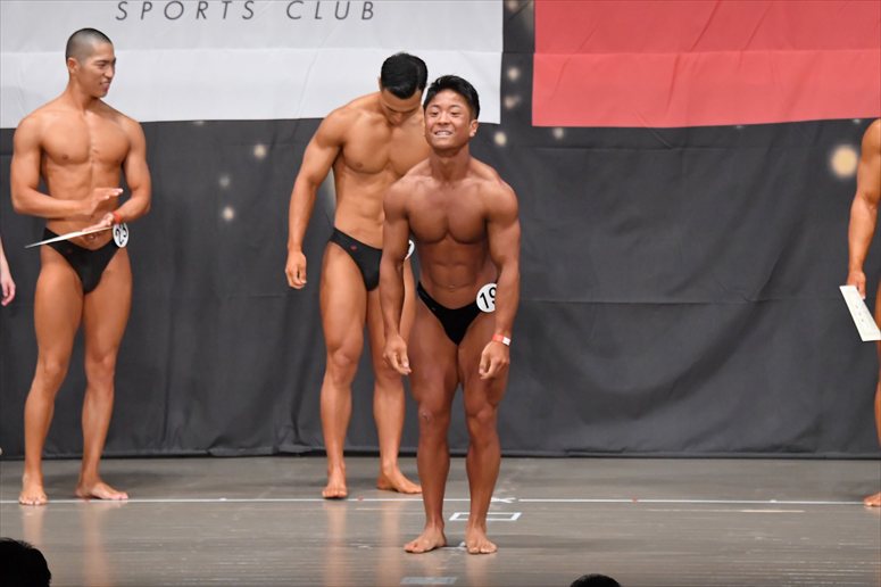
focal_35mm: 202
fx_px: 4941
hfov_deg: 10.2
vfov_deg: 6.8
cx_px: 440
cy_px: 294
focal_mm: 135
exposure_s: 1/400
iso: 6400
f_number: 5.6
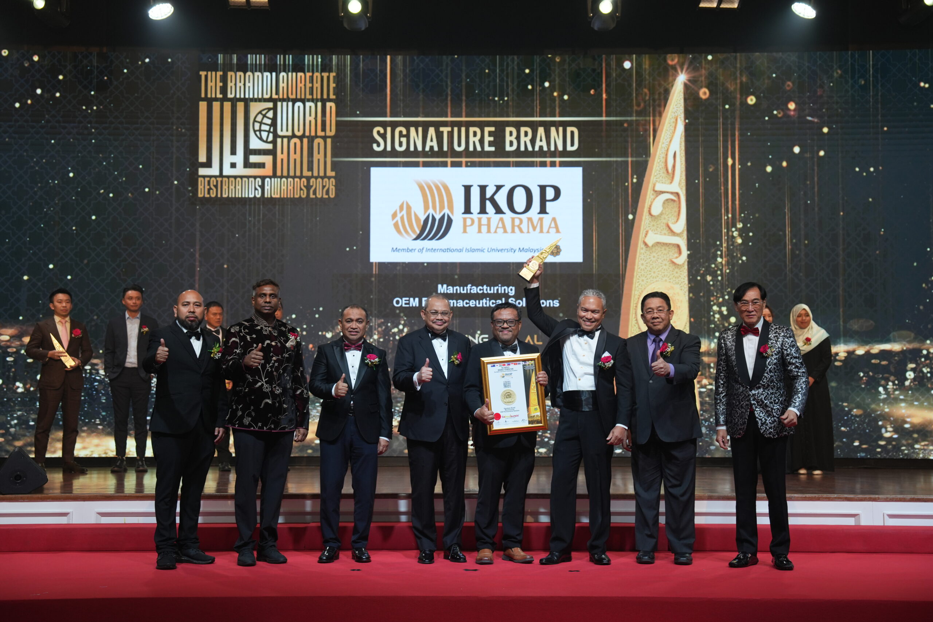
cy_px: 311
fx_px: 1270
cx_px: 466
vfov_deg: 27.5
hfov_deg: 40.3
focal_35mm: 49
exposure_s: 1/160
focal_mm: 49
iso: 800
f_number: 4
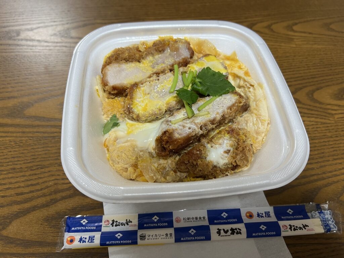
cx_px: 172
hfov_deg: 67.3
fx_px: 258
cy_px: 129
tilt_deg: -58.3
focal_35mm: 26
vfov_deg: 53.1
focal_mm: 5.7
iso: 80
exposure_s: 1/60
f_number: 1.5
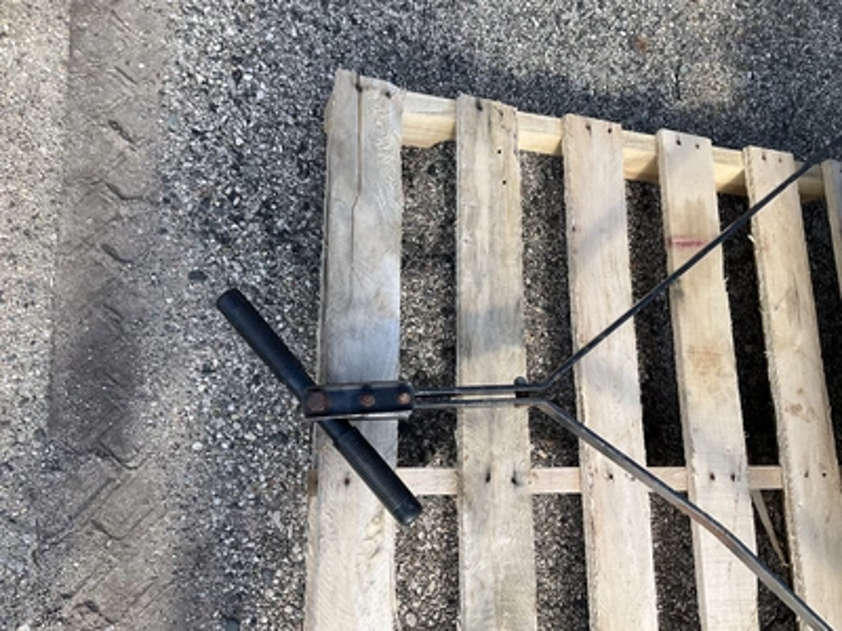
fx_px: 705
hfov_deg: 61.7
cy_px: 316
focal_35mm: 29
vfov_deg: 48.2
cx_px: 421
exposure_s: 1/586
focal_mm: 3
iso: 25
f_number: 1.8
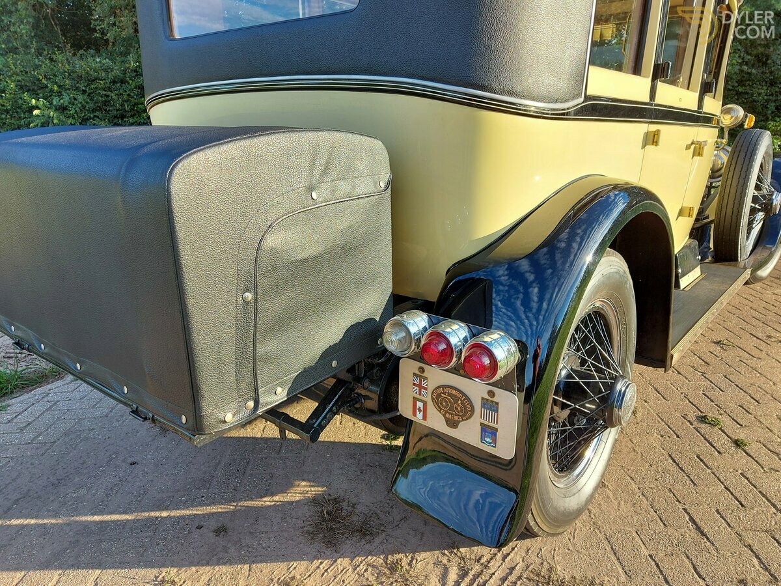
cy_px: 293
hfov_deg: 71.6
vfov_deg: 56.8
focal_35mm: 24
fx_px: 541
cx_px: 390
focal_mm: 5.23
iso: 32
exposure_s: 1/217
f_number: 1.8
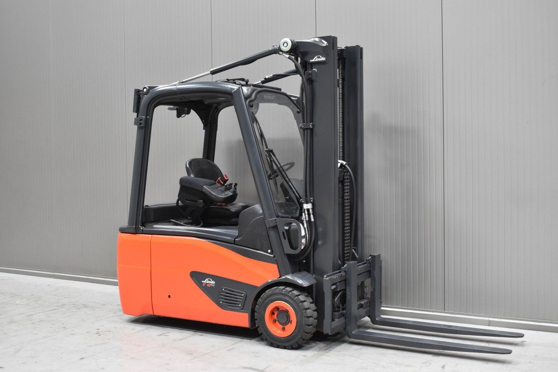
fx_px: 651
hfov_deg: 46.4
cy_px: 186
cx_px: 279
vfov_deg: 31.9
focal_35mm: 42
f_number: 5.6
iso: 1250
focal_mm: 28
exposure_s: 1/25
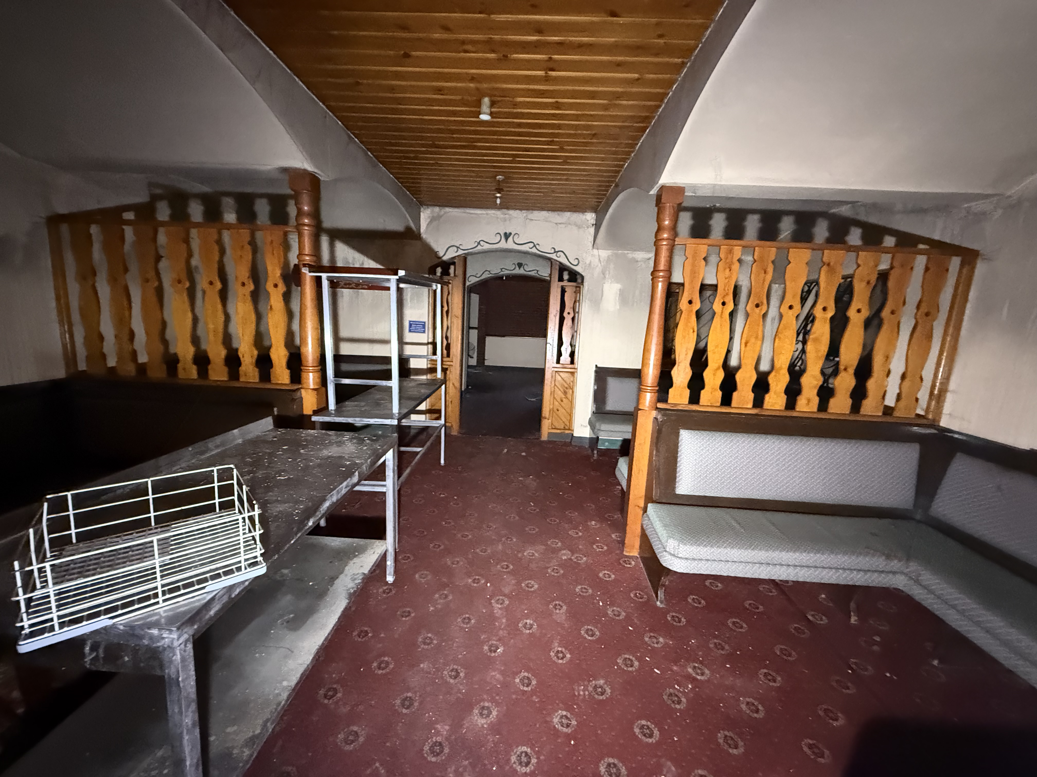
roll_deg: -3.2
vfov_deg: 85.7
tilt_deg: -5.4
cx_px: 518
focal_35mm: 14
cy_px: 388
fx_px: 419
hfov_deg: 102.1
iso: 1600
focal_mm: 2.22
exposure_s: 1/40
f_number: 2.2
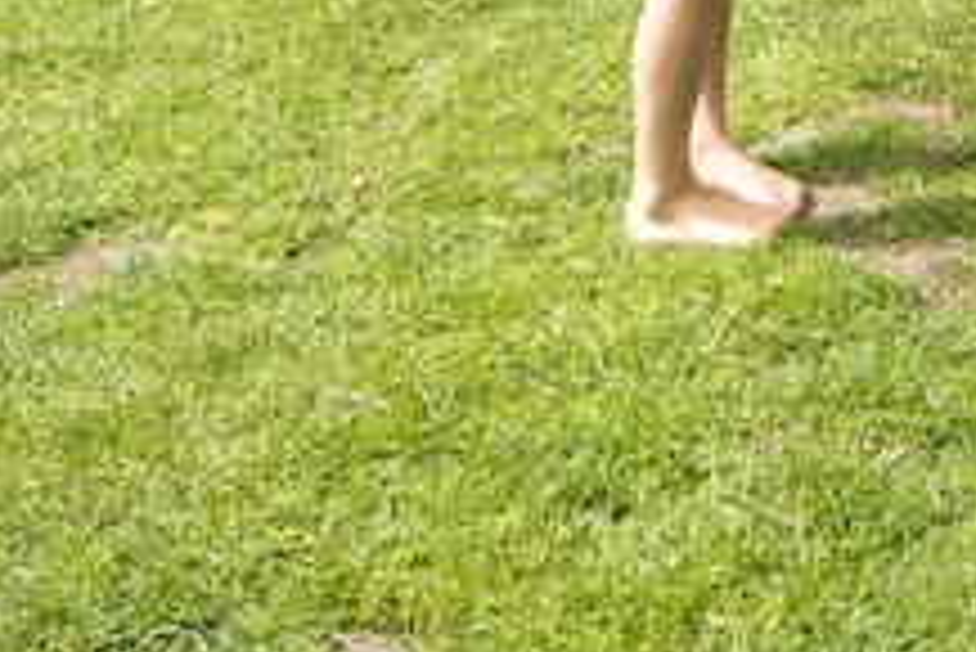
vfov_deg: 13.9
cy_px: -661
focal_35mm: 83
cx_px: 1106
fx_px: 2252
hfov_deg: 22.9
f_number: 8
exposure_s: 1/200
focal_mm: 15
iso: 125
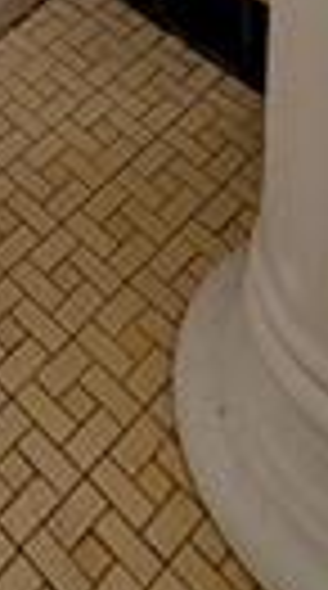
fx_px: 1199
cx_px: -166
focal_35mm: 77
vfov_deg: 13.5
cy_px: -973
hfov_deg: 14.5
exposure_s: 1/120
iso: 135
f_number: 1.7
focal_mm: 2.02
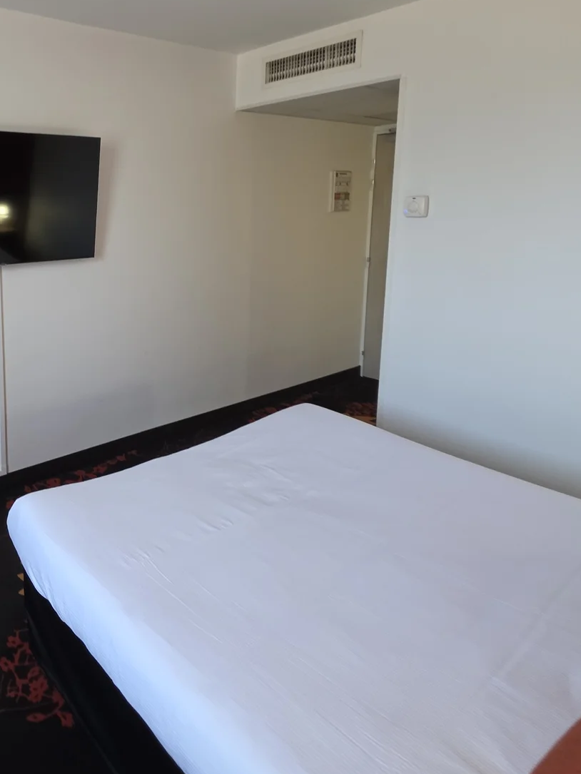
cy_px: 298
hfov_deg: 53.1
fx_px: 515
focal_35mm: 23
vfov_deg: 72.9
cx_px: 80
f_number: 1.9
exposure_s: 1/50
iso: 200
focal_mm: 2.2
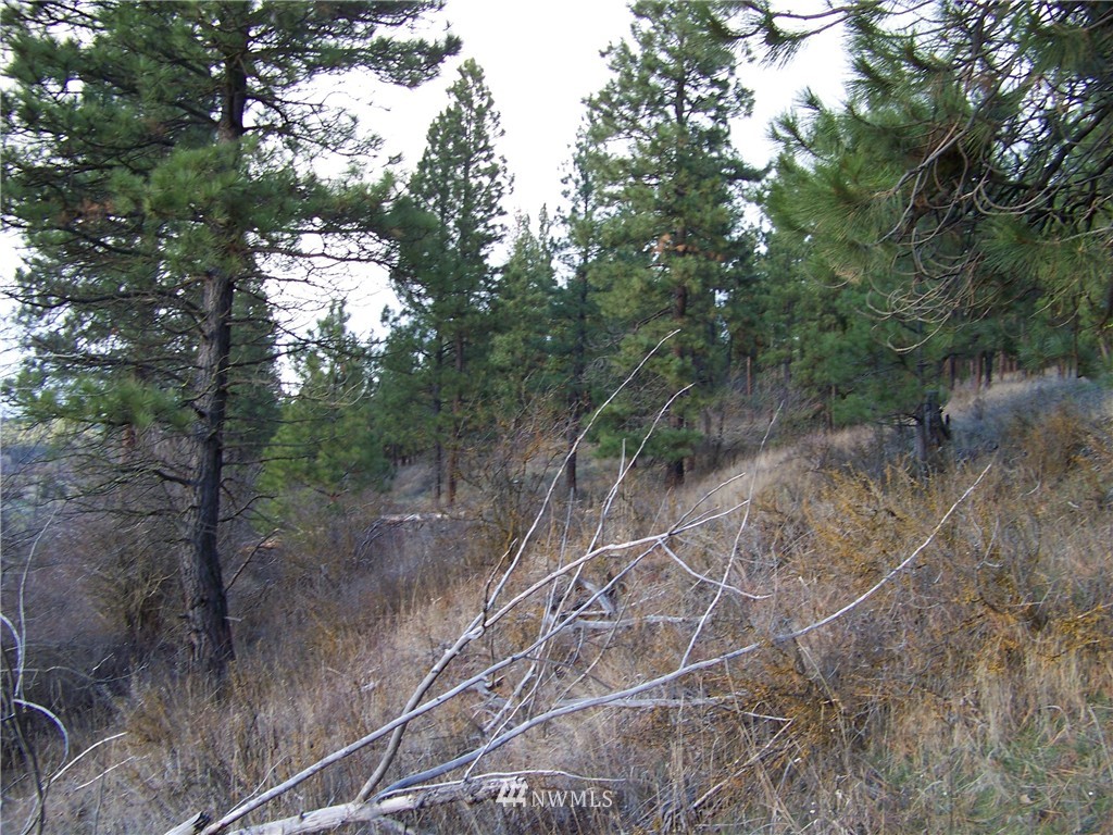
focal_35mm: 36
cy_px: 418
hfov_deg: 51.4
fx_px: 1157
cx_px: 556
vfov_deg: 39.7
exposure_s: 1/40
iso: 64
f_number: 2.8
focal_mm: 5.85
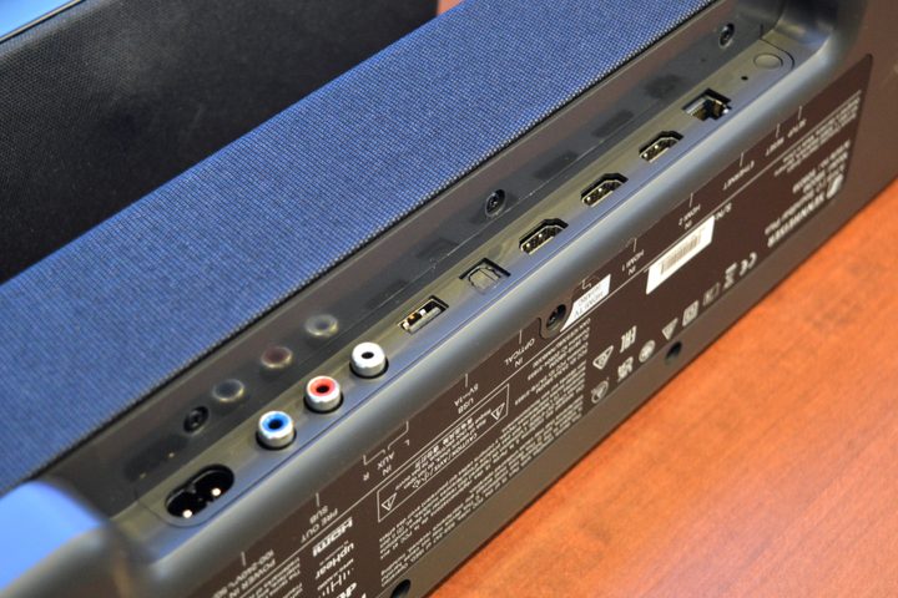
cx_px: 449
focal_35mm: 48
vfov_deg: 28.1
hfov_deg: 41.1
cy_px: 299
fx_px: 1197
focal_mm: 32
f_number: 4.5
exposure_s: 1/15
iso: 1400
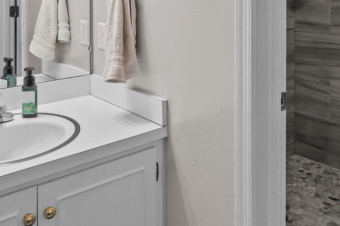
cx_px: 194
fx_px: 378
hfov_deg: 48.3
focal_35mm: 40
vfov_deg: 30.6
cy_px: -8
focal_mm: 16
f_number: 8
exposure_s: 1/3
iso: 400
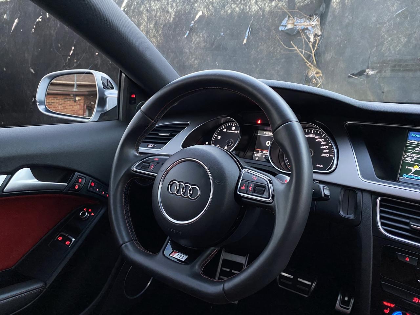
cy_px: 158
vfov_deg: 53.1
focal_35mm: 26
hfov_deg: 67.3
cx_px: 210
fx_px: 315
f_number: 1.8
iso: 800
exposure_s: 1/30
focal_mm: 4.25
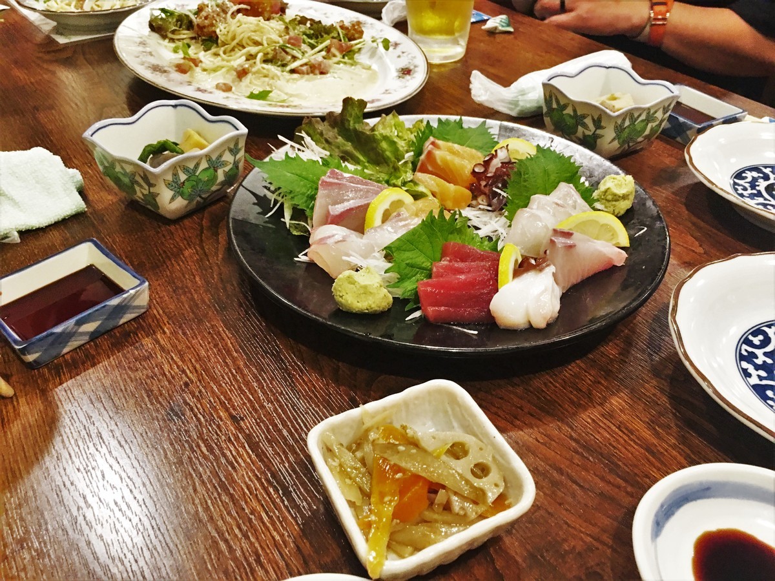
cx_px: 388
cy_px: 290
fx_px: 649
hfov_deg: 61.7
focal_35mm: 29
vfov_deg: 48.2
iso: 64
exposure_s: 1/4
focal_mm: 4.15
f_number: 2.2
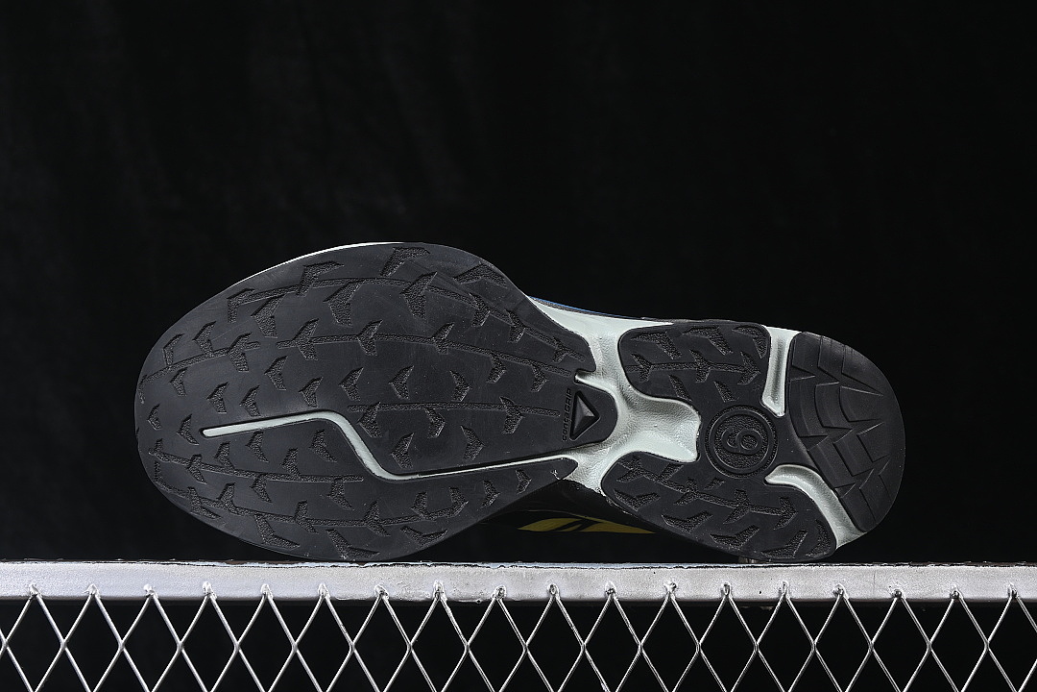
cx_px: 518
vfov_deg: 18.2
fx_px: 2160
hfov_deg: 27.0
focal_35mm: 75
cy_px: 346
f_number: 6.3
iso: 160
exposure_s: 1/60
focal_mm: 50
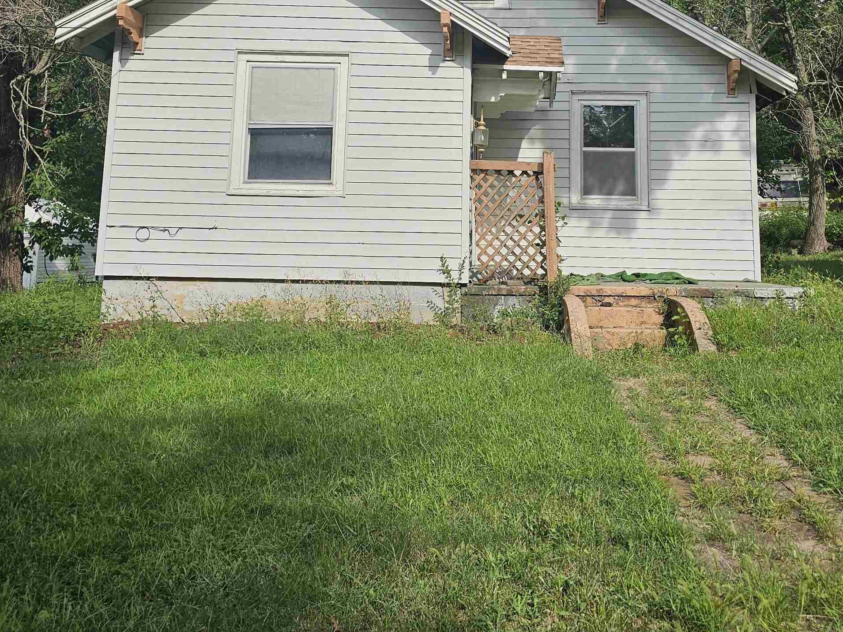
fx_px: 901
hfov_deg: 50.1
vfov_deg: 37.3
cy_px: 128
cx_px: 462
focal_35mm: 37
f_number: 1.7
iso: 20
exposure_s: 1/1232
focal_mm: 6.3
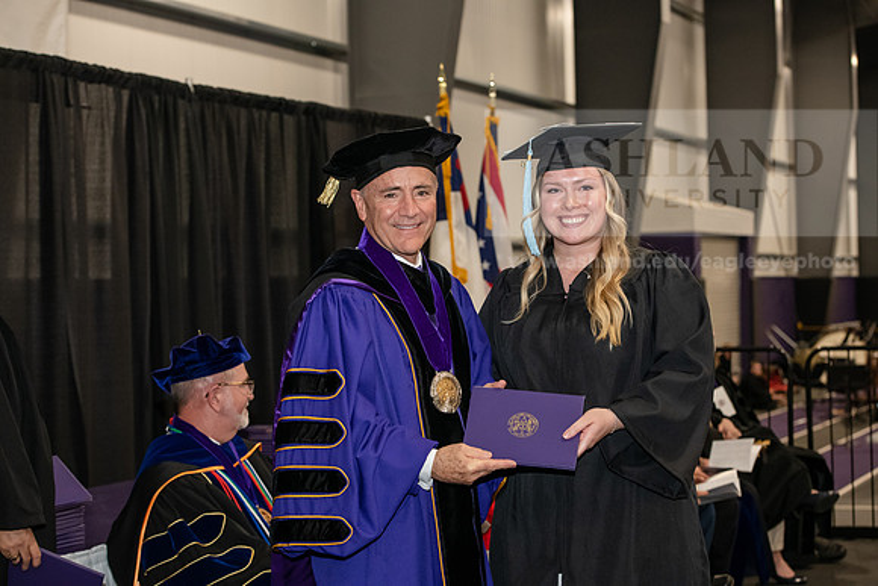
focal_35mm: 70
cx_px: 439
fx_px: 1708
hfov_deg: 28.8
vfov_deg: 19.5
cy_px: 293
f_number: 5
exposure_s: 1/200
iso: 2500
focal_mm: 70
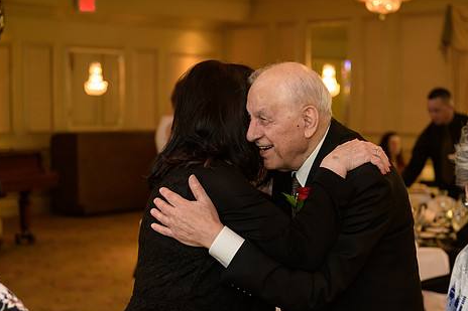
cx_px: 261
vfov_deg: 18.2
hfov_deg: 27.0
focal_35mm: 75
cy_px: 177
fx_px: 975
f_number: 3.2
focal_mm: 60
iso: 1000
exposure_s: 1/125
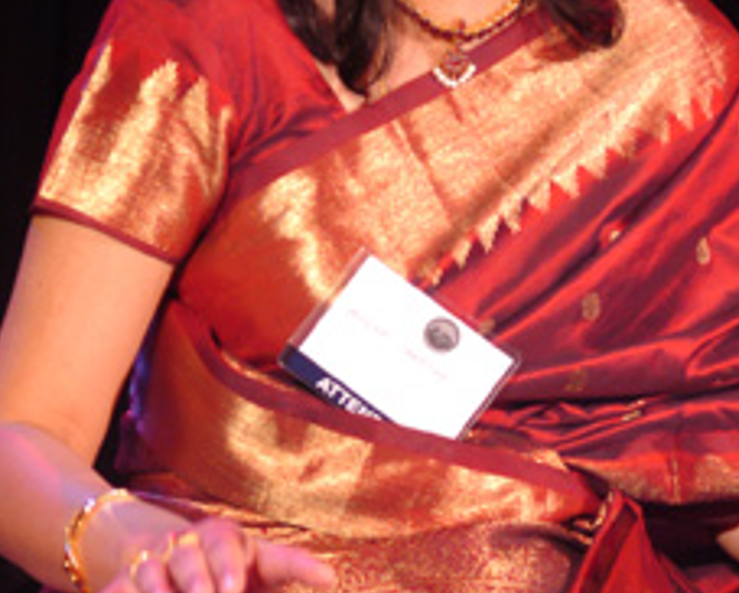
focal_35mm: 204
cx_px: 581
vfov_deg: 7.6
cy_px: 349
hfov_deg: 9.4
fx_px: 4471
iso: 400
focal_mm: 55
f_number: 2.8
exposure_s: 1/30
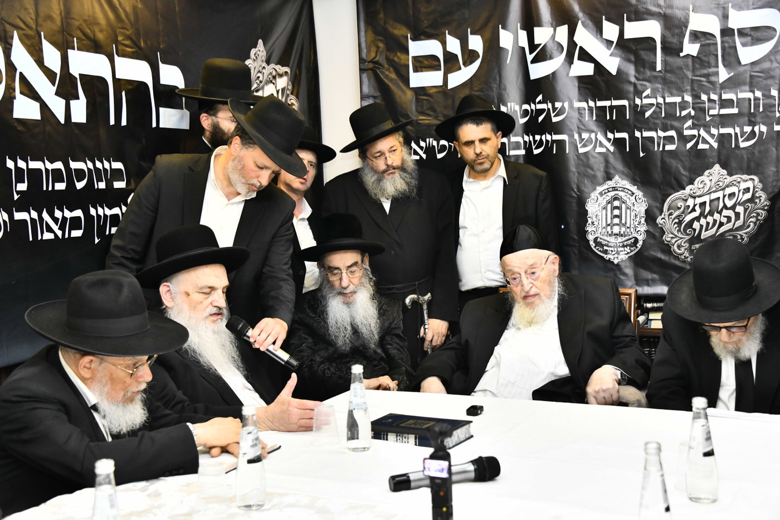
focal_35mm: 52
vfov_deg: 26.0
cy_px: 260
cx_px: 390
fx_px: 1126
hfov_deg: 38.2
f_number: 5.6
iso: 2000
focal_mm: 52
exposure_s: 1/125
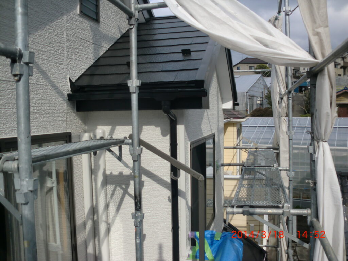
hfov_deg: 52.6
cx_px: 174
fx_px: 352
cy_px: 130
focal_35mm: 35
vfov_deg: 40.7
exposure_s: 1/160
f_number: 7.8
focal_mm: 6.3
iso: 64
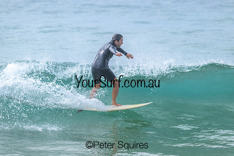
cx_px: 117
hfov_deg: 4.2
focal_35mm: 492
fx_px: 3196
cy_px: 78
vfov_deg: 2.8
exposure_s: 1/2000
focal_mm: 480
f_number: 10
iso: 1400
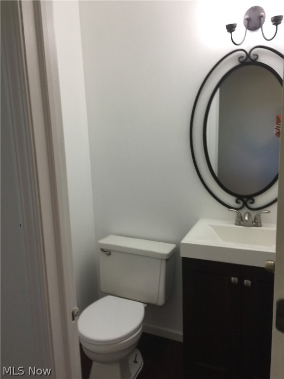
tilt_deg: -11.5
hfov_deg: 48.2
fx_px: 317
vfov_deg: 61.7
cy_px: 190
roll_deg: +2.3
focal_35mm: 29
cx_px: 142
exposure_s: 1/30
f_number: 2.2
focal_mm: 4.15
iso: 50
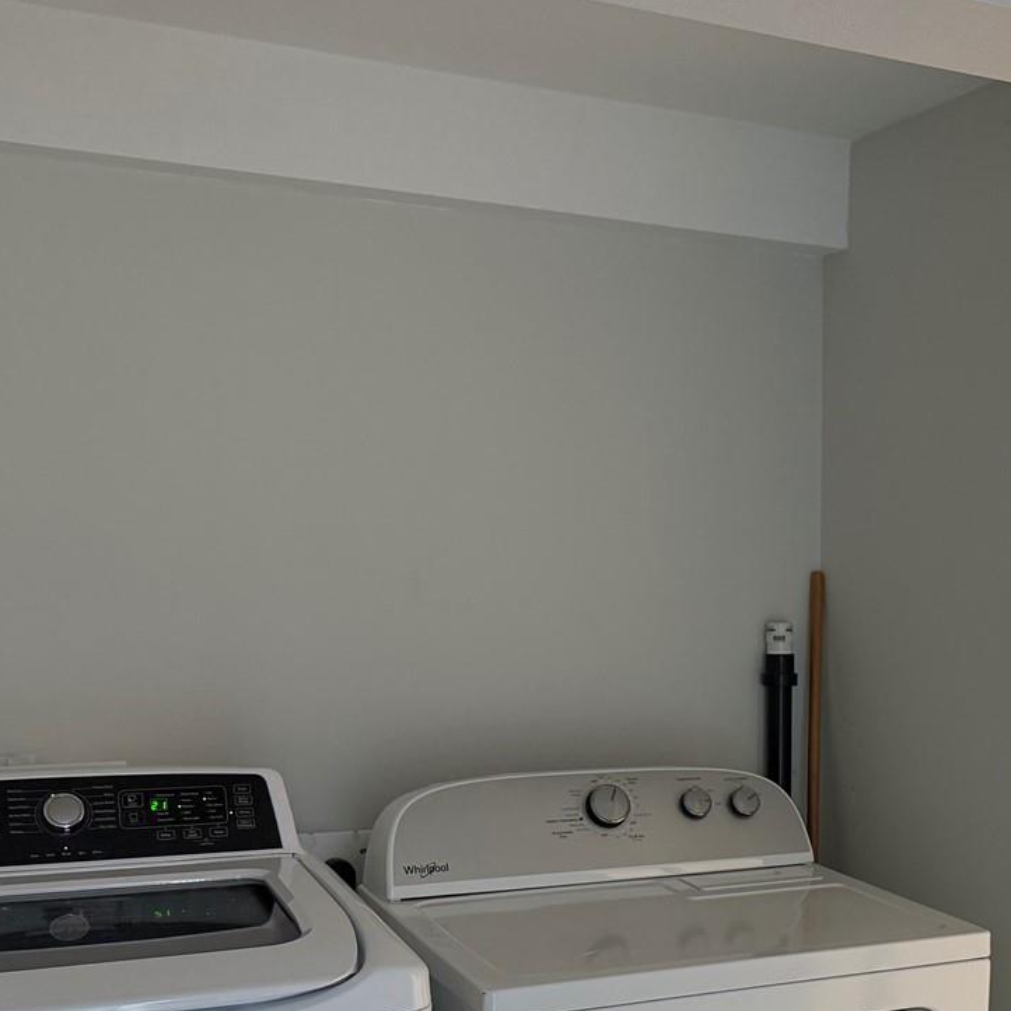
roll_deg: -0.8
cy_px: 770
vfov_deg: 35.2
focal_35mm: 47
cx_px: 832
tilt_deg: -7.7
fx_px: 1553
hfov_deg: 34.8
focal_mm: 6.76
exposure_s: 1/60
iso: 250
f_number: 1.78
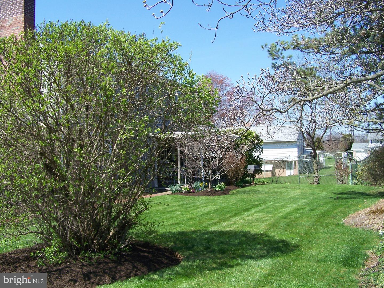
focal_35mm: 38
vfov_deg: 37.7
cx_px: 192
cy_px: 144
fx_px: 422
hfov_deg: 49.0
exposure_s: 1/250
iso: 64
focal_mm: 6.3
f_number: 4
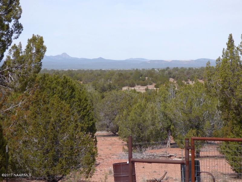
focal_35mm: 108
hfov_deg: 18.2
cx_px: 121
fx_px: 755
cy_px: 91
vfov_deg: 13.7
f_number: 4.8
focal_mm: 17.86
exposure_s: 1/640
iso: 100
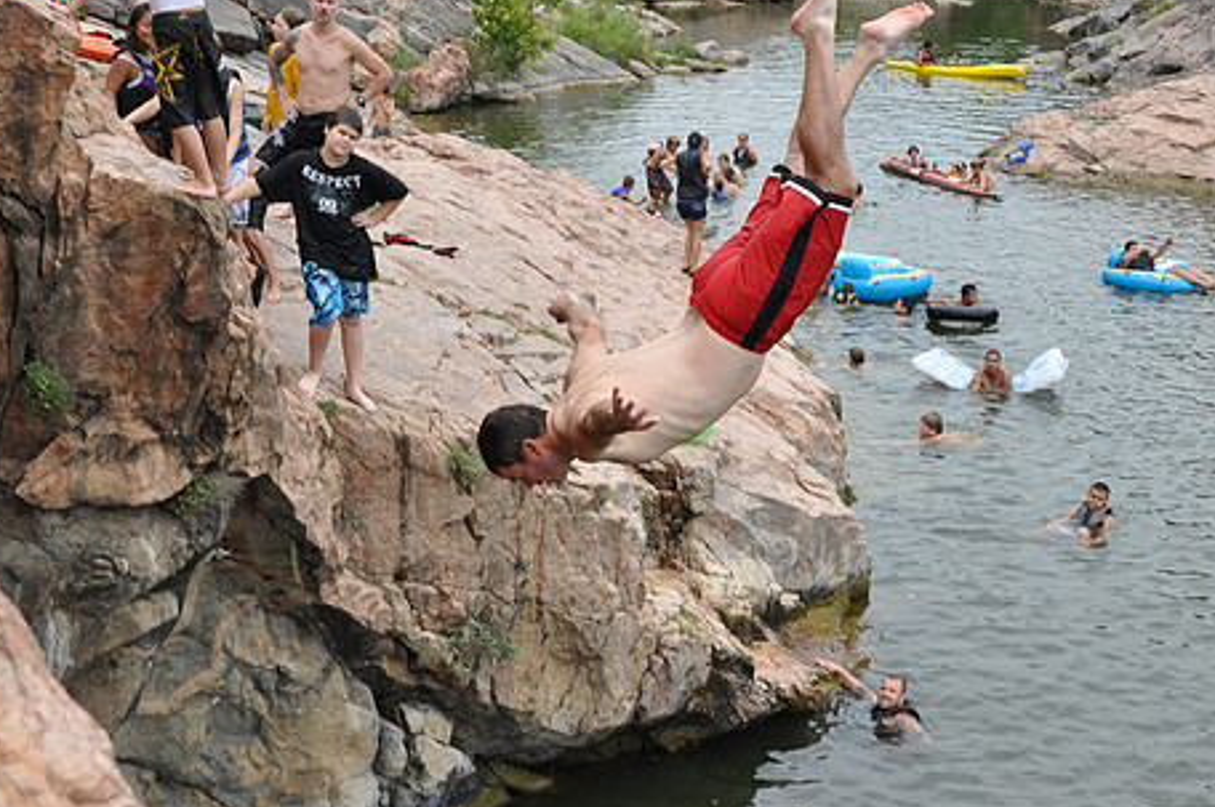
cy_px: 393
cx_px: 690
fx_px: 2057
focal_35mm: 61
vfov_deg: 22.2
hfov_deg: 32.9
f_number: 5
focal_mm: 32
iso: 400
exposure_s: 1/1250
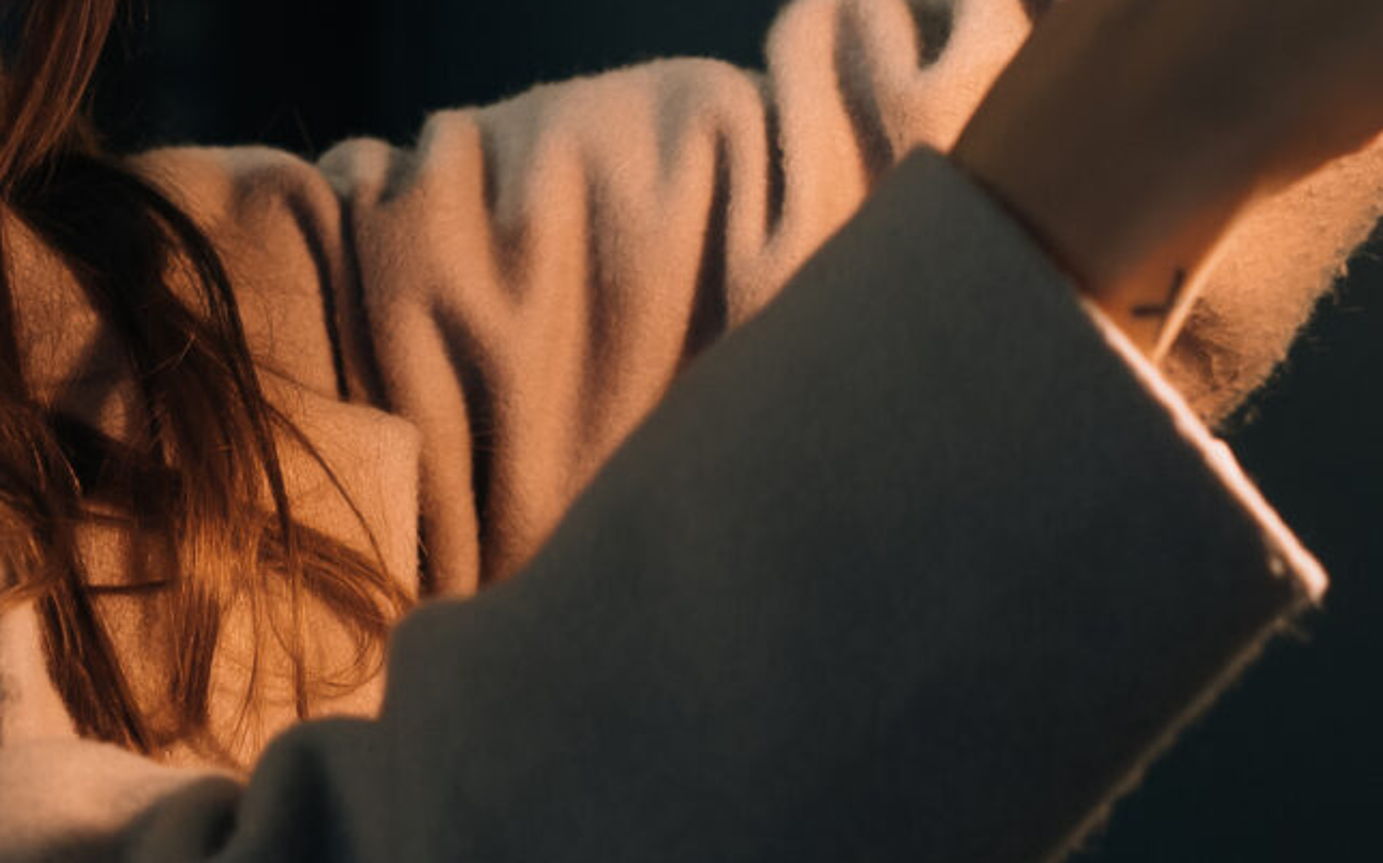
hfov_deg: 9.4
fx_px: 8402
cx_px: 629
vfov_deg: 5.9
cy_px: 128
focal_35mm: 223
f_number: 3.2
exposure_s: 1/80
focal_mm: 55
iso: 1000
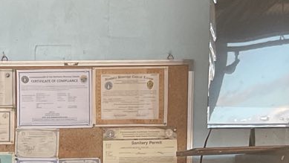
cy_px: 275
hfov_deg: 16.1
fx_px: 996
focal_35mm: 130
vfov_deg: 9.0
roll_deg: +1.6
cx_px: -18
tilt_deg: -6.1
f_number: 1.8
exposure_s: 1/120
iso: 50
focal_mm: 3
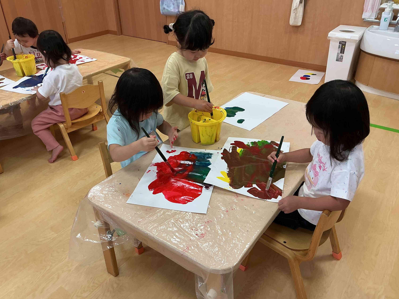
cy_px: 150
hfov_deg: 61.7
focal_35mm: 29
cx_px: 200
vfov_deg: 48.2
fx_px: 334
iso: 50
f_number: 1.8
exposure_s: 1/120
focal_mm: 3
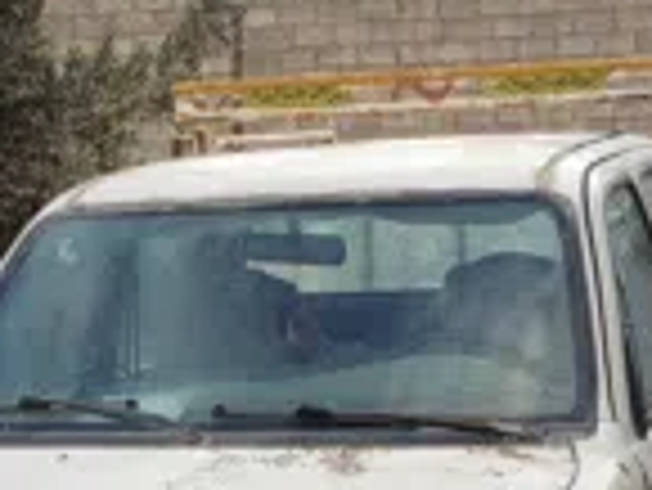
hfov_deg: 17.1
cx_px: 283
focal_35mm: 115
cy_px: 670
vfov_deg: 12.4
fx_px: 2168
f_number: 2.4
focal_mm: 4.3
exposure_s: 1/292
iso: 50
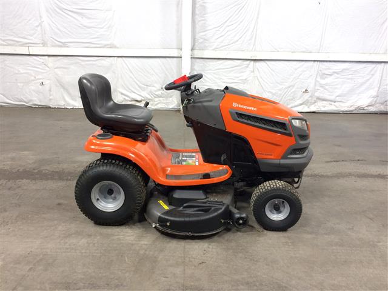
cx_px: 194
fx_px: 325
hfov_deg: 61.7
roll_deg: -1.0
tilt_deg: -18.7
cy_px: 146
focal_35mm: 29
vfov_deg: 48.2
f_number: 2.2
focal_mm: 4.15
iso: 125
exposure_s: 1/30
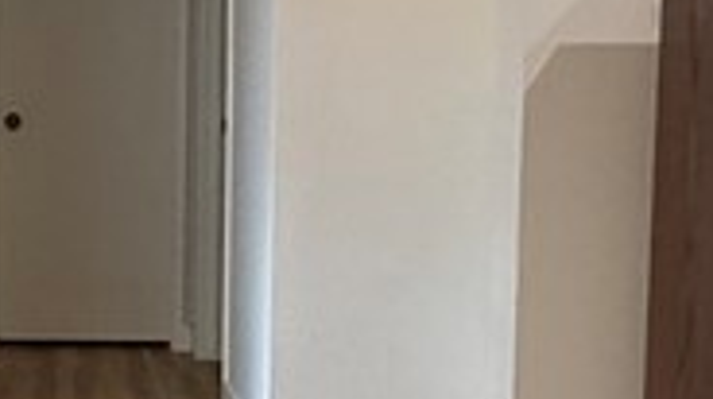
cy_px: 151
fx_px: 1605
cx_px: 16
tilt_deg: -5.8
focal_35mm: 85
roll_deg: -0.1
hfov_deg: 24.0
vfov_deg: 14.2
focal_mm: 2.22
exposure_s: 1/60
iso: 250
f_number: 2.2
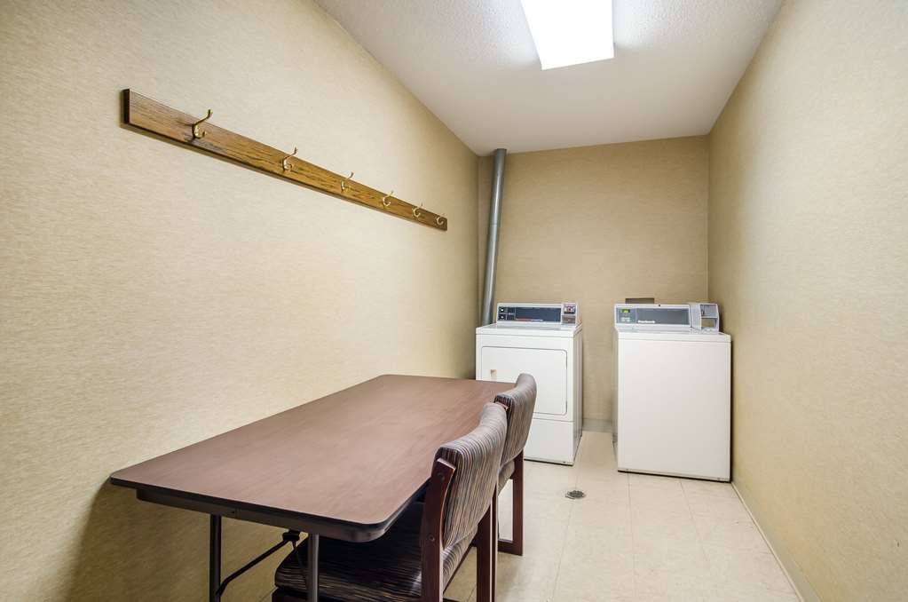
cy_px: 301
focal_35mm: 18
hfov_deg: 90.1
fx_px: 453
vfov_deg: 67.2
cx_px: 454
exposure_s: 1.3
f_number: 8
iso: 400
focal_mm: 12
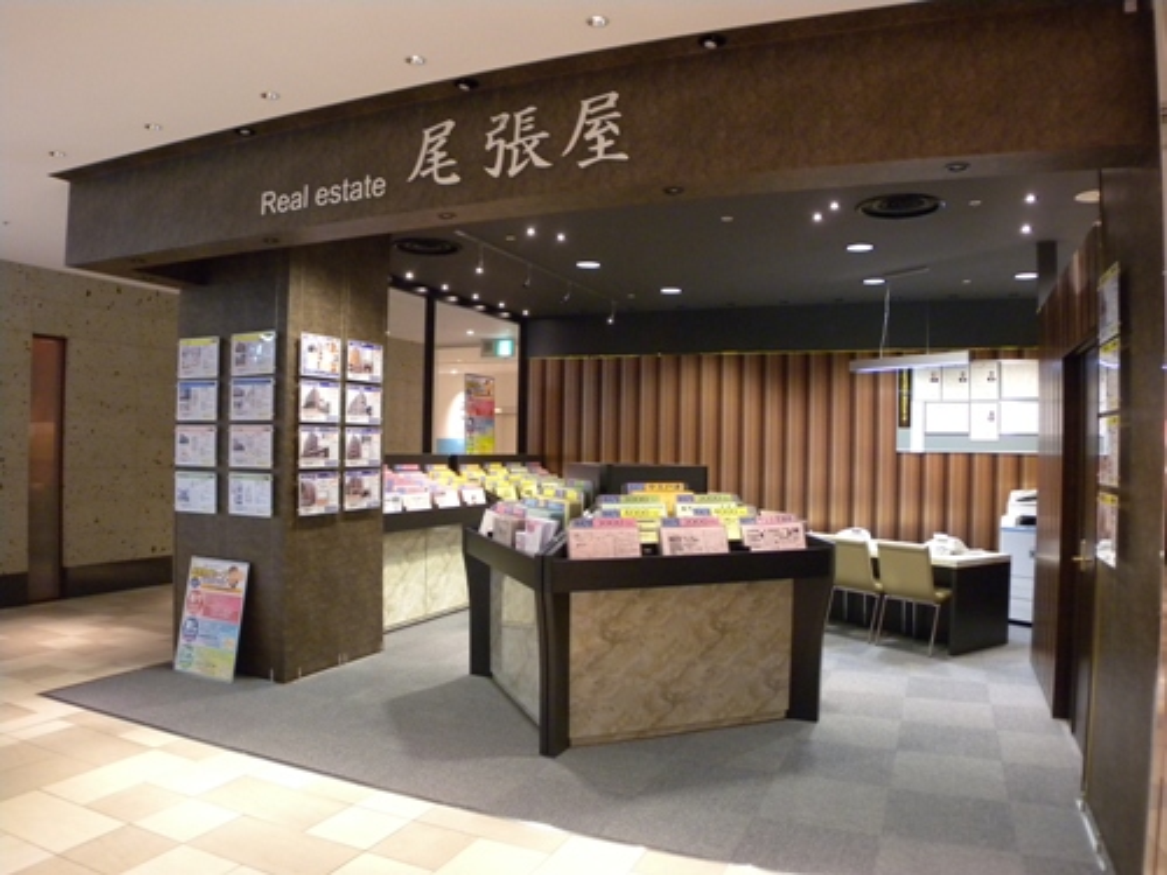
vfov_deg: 45.4
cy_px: 438
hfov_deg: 58.4
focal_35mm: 31
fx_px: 1045
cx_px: 584
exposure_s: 1/21.6
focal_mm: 6.7
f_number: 2.8
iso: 400
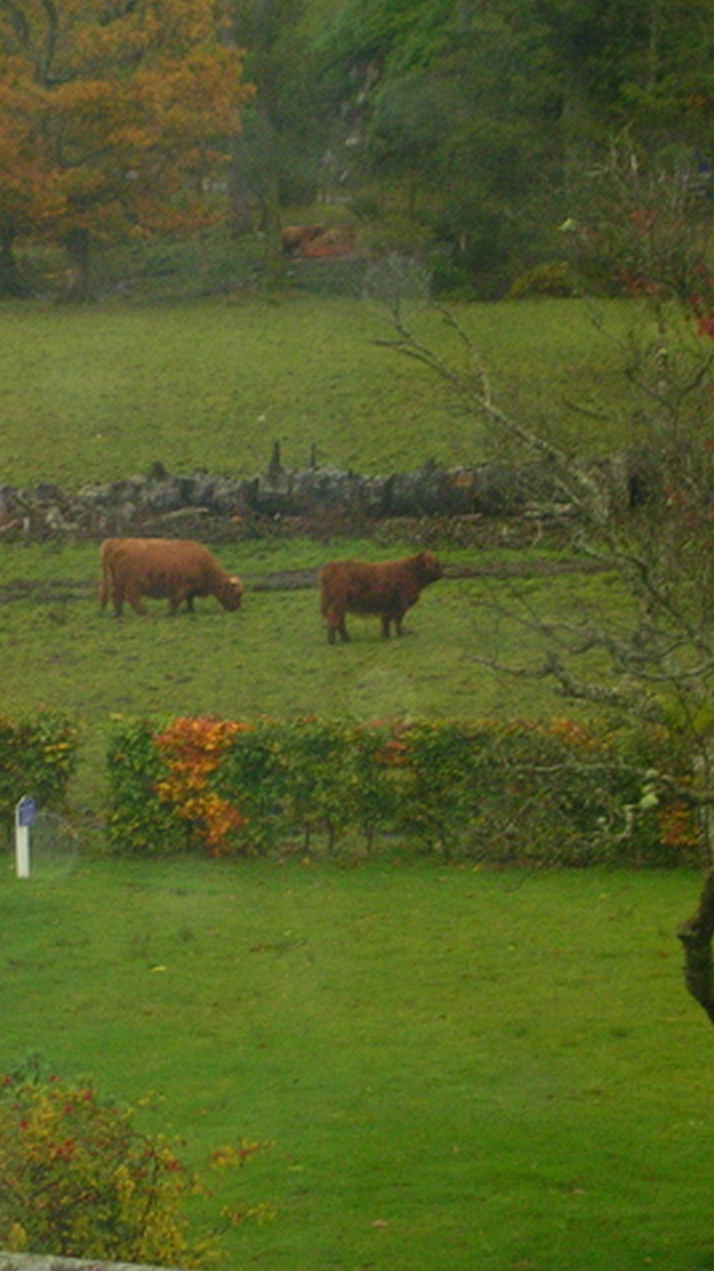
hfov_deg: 7.2
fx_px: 5659
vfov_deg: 12.8
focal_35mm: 168
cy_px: 637
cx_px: 112
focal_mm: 17.4
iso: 147
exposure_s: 1/60.1
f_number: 4.9
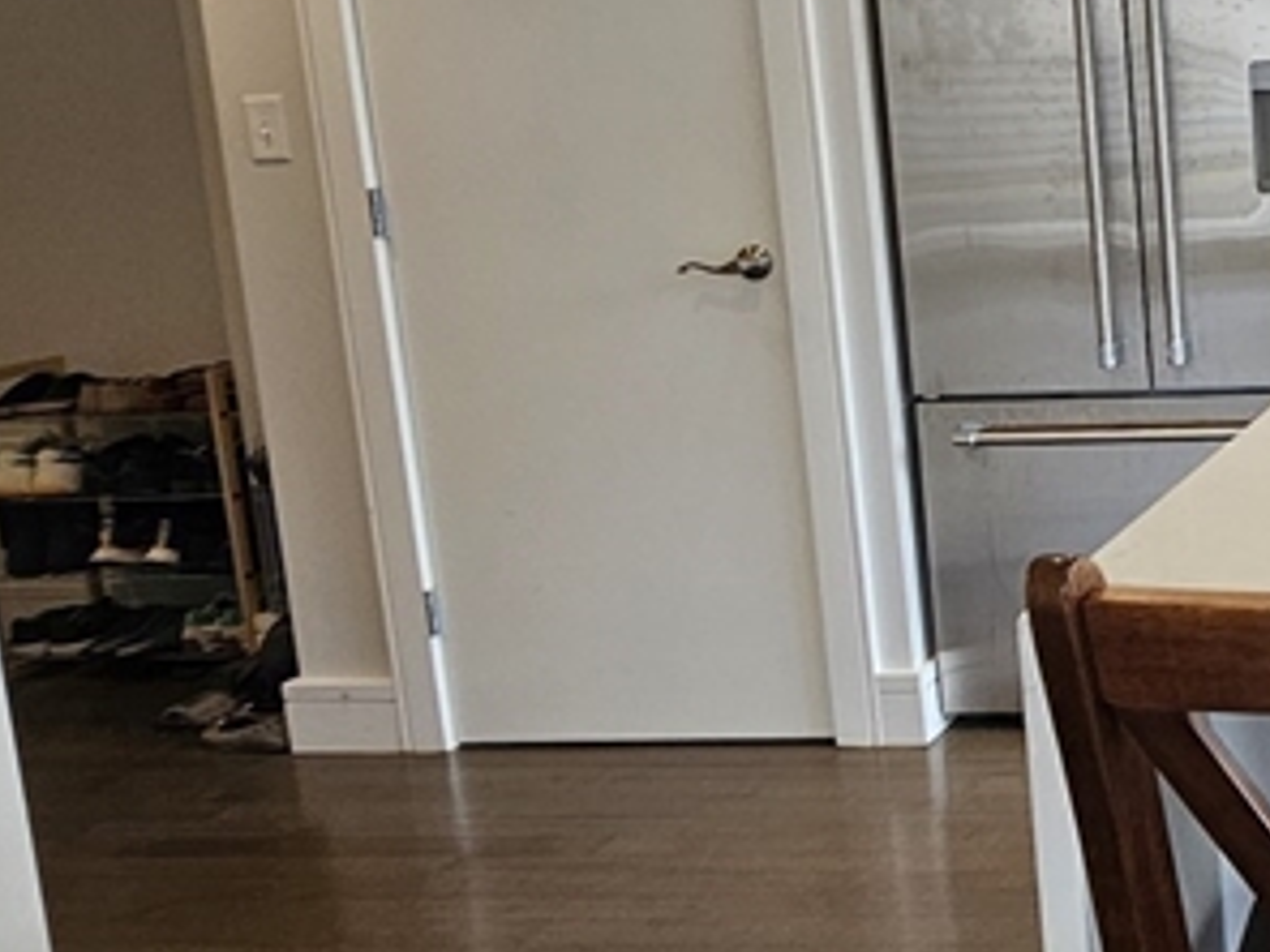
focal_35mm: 45
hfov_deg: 33.5
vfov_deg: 32.0
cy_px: 343
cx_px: 1557
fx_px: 1651
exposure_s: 1/60
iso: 64
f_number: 2.2
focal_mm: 2.2
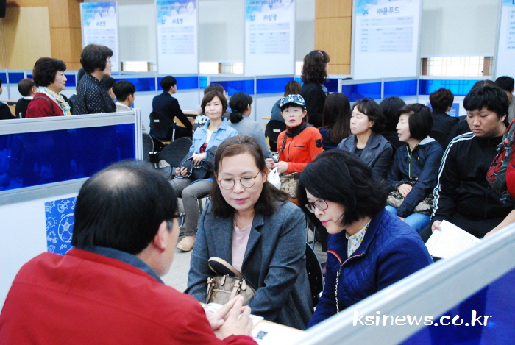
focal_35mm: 46
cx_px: 258
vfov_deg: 29.0
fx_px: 666
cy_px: 172
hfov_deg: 42.3
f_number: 6.3
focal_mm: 31
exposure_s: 1/100
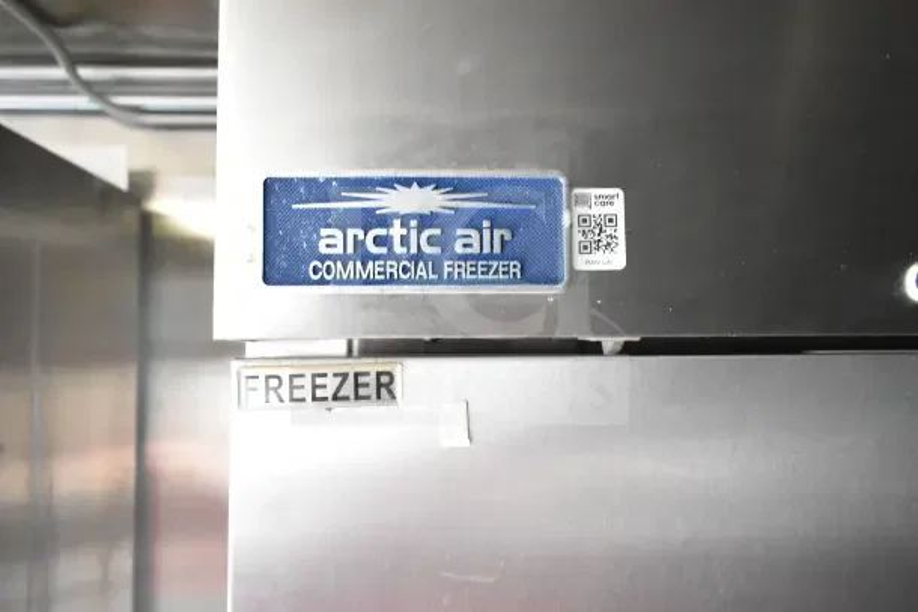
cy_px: 306
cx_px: 459
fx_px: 689
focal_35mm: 27
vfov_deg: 48.0
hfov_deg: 67.4
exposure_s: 1/50
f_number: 3.5
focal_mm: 18
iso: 6400
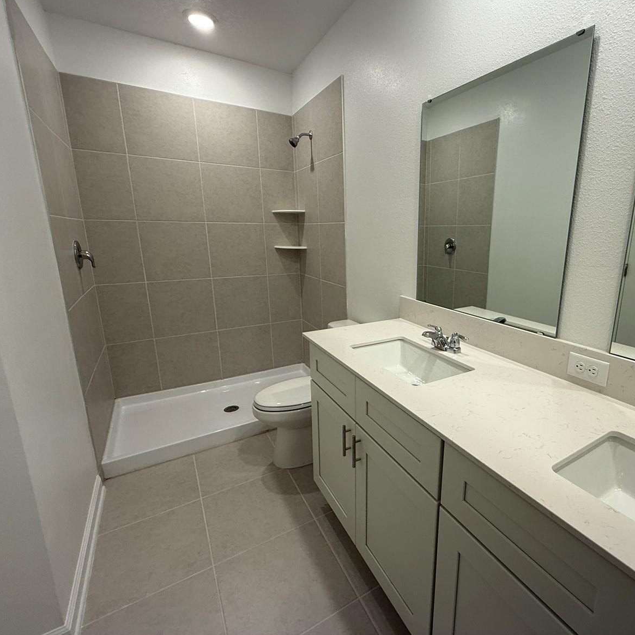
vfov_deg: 84.0
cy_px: 312
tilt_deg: -13.0
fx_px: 353
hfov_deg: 82.6
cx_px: 391
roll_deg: -0.8
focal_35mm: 17
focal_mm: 2.22
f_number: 2.2
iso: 125
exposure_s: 1/120
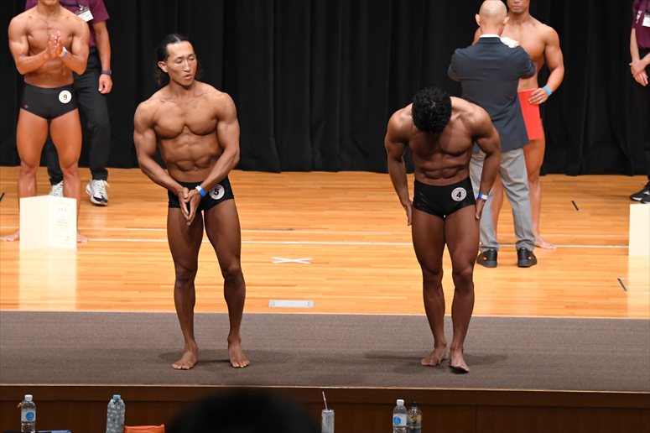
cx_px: 325
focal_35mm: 202
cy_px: 216
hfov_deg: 10.2
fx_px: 3645
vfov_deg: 6.8
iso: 5000
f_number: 5.6
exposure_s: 1/400
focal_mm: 135
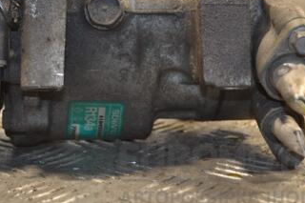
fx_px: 762
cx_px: 102
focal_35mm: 90
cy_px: 31
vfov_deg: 15.1
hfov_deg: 22.5
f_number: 4.8
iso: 450
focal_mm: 32
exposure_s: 1/60
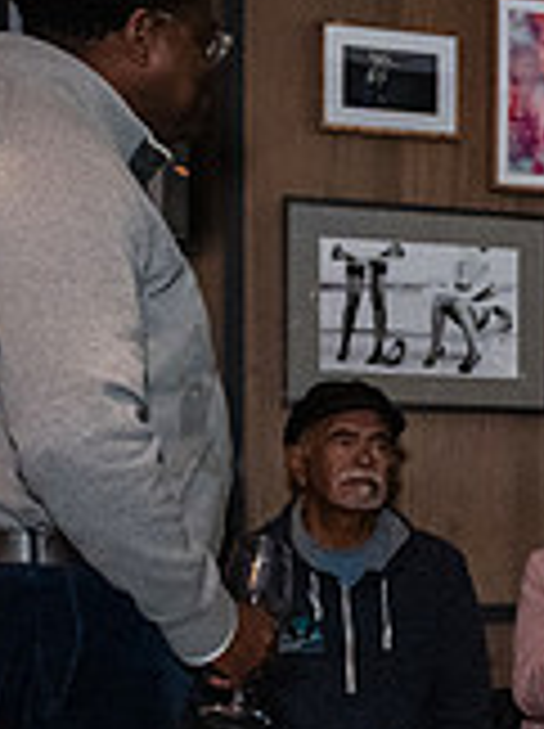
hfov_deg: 16.4
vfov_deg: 23.1
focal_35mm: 83
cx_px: 769
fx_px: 1744
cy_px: 616
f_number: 3.5
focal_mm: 24
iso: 12800
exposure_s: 1/320
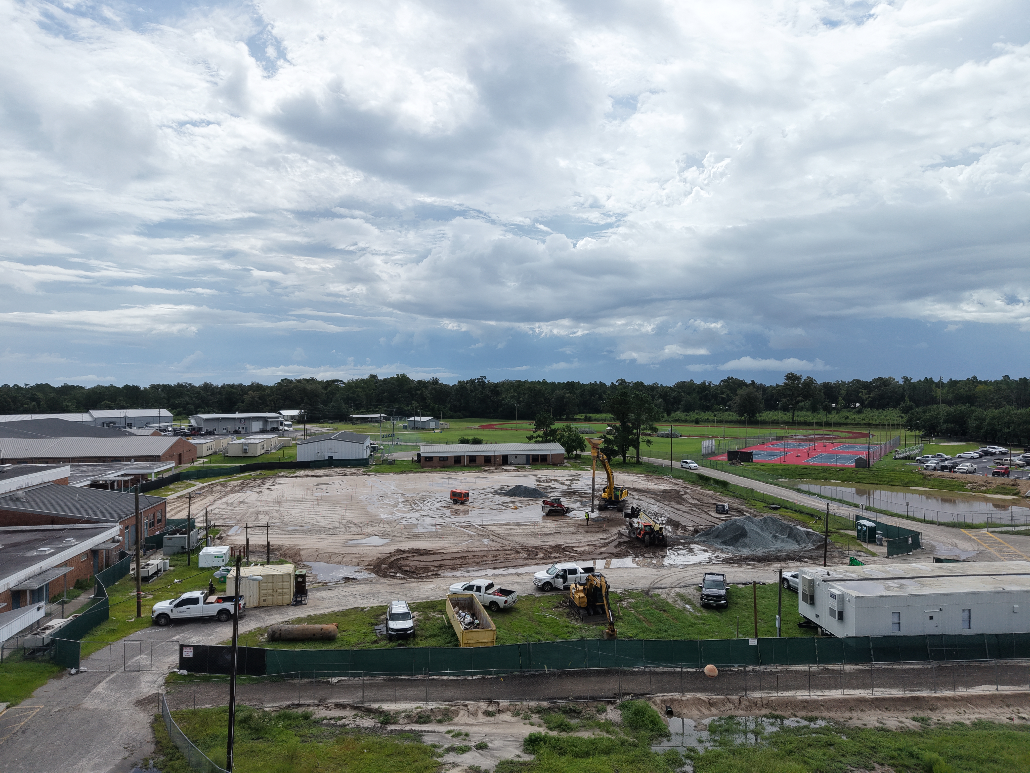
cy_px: 386
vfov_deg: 56.8
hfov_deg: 71.6
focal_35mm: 24
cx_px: 515
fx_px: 714
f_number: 1.8
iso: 310
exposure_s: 1/8000
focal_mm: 8.67
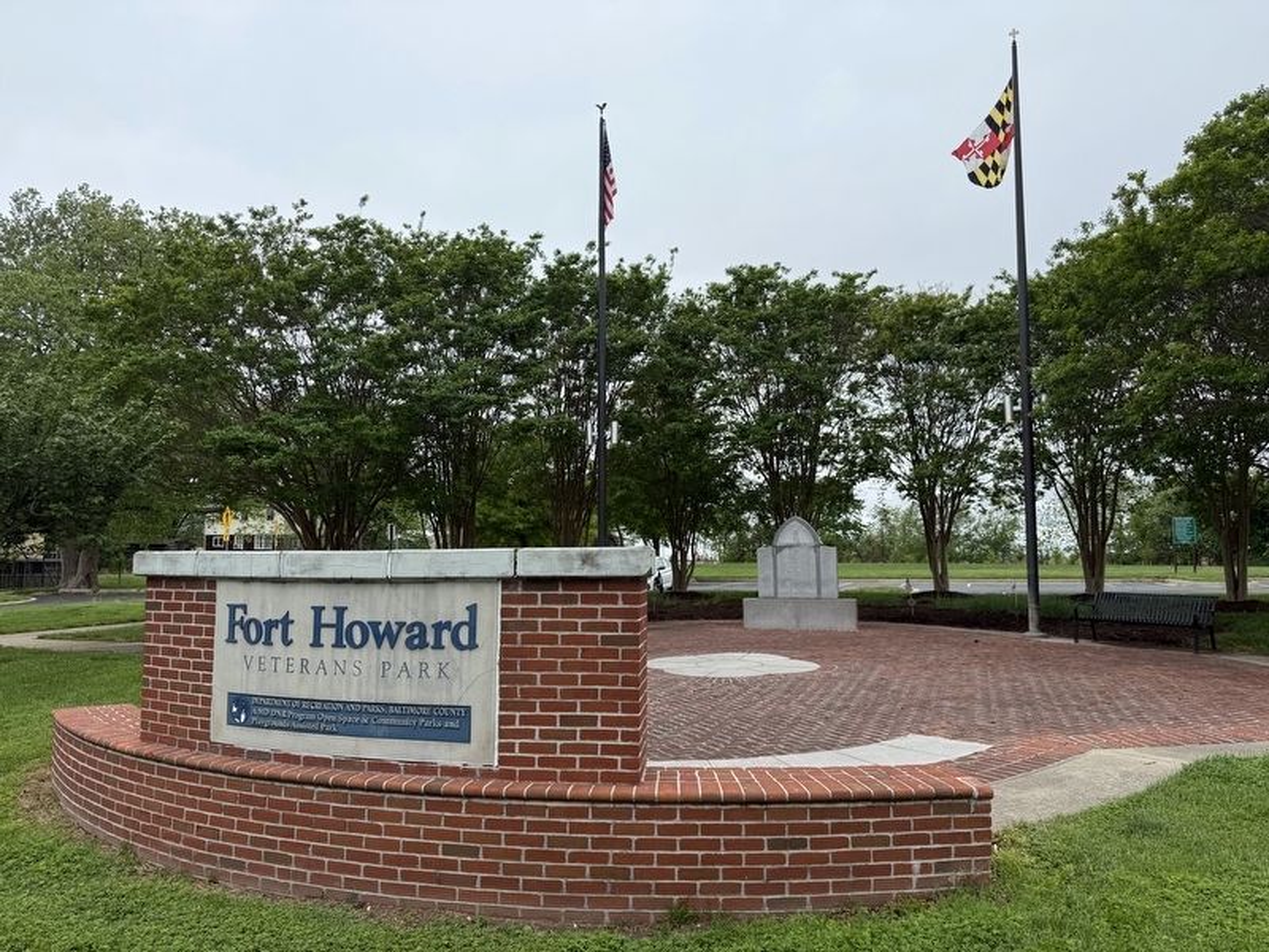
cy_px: 476
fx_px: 880
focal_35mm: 24
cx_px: 634
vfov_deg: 56.8
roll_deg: -2.6
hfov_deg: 71.6
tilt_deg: +7.8
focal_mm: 6.76
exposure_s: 1/1689
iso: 80
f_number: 1.78
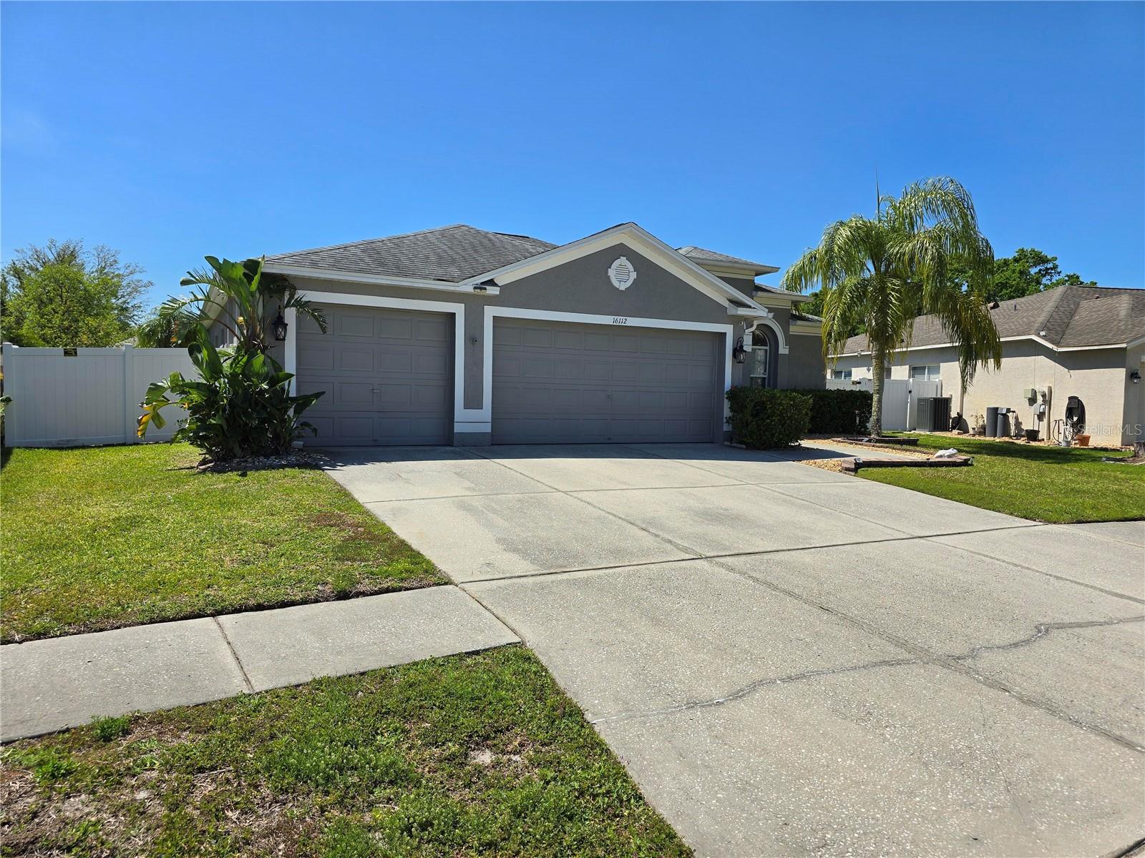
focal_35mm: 23
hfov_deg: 73.9
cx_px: 572
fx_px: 761
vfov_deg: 58.9
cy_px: 429
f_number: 1.7
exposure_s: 1/1117
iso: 12
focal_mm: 6.3
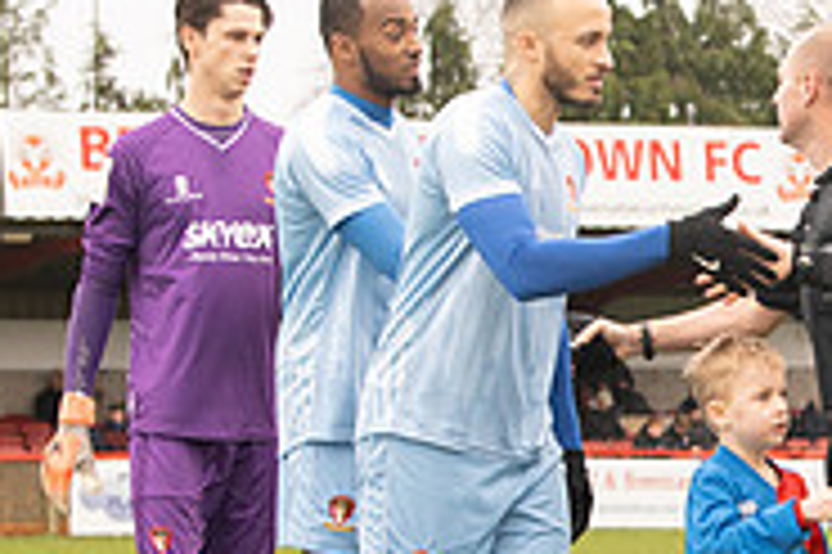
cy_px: 466
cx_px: 859
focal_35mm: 226
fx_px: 5218
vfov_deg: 6.1
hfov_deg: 9.1
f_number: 5
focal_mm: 72
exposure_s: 1/250
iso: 2000
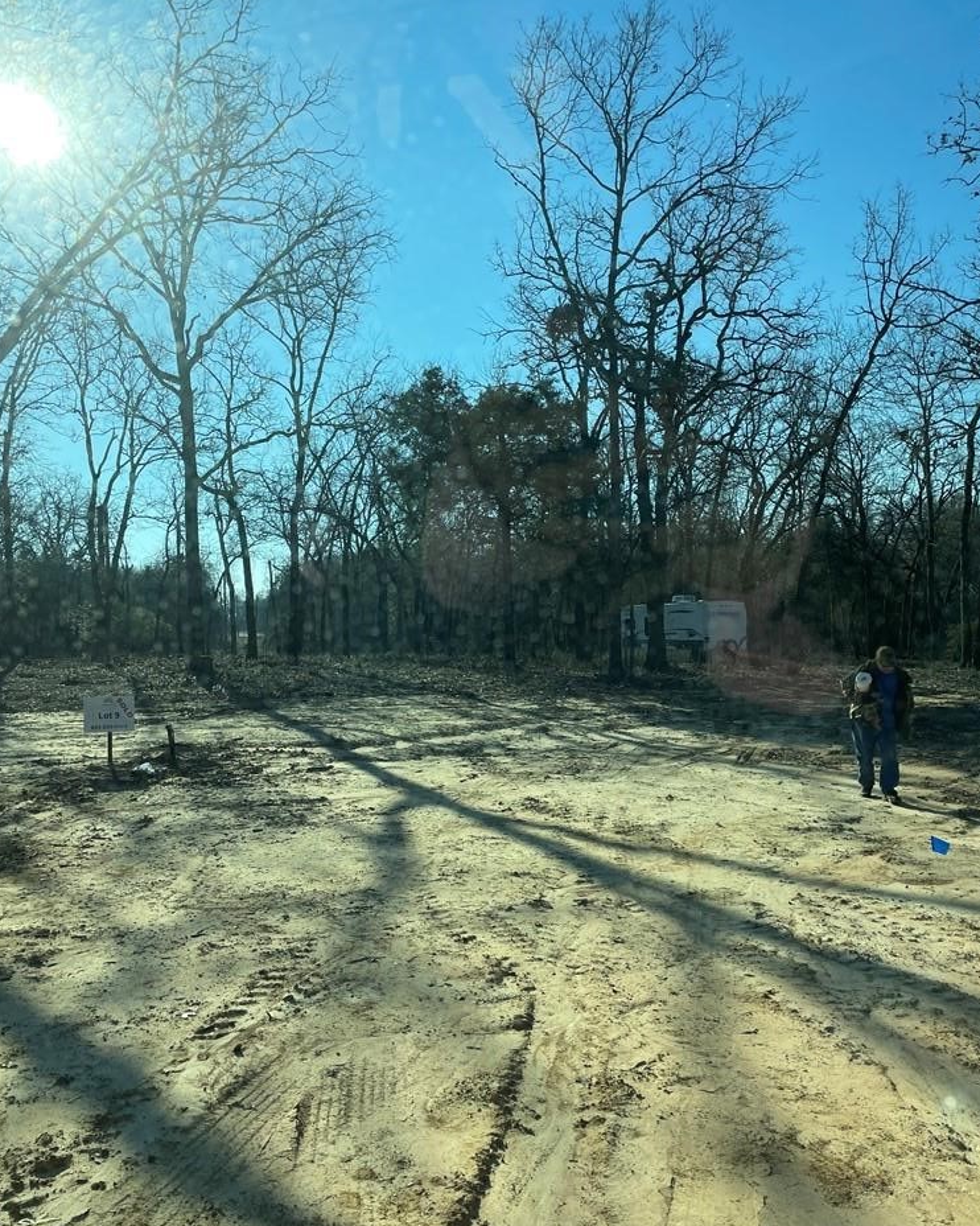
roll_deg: +1.0
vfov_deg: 62.2
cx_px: 503
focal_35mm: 28
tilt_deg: -1.9
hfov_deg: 51.5
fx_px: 1015
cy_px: 624
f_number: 1.6
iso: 32
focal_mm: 4.2
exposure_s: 1/1103
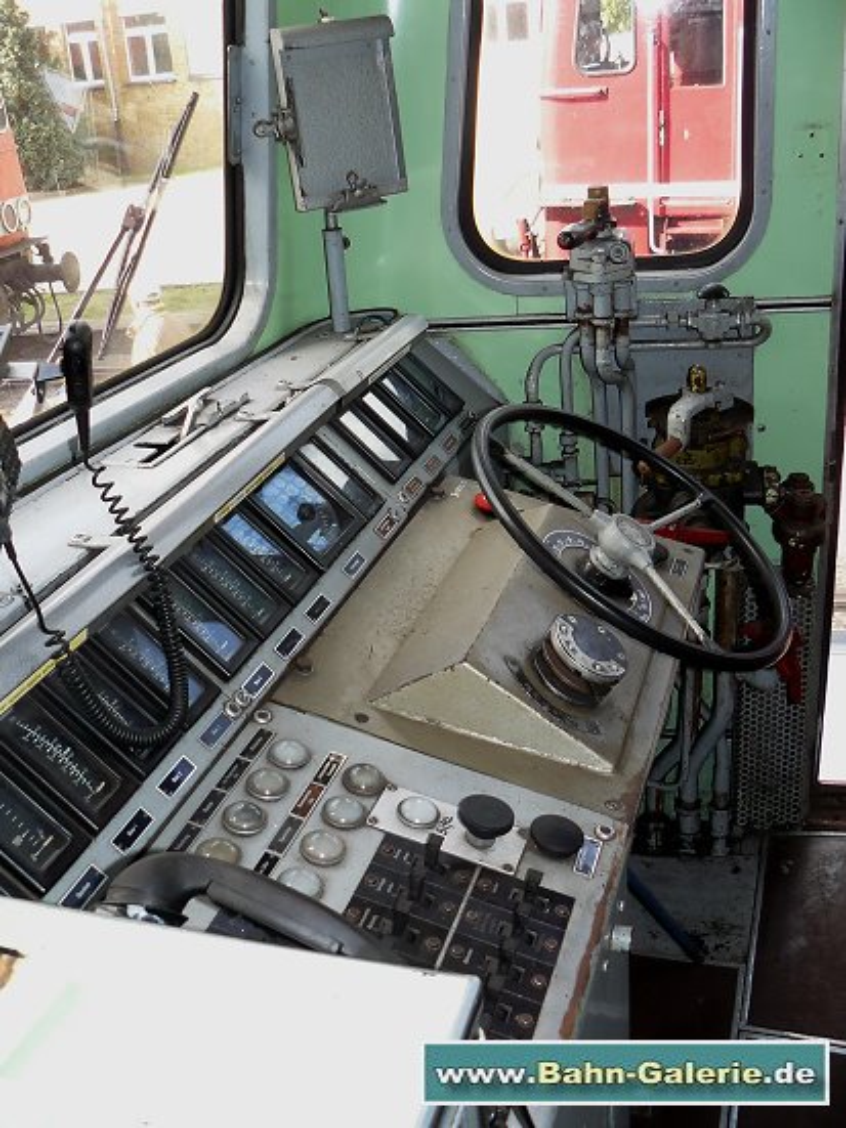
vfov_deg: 51.4
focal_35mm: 36
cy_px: 564
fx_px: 1174
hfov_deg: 39.6
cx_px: 423
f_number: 2.8
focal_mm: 6
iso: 100
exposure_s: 1/100
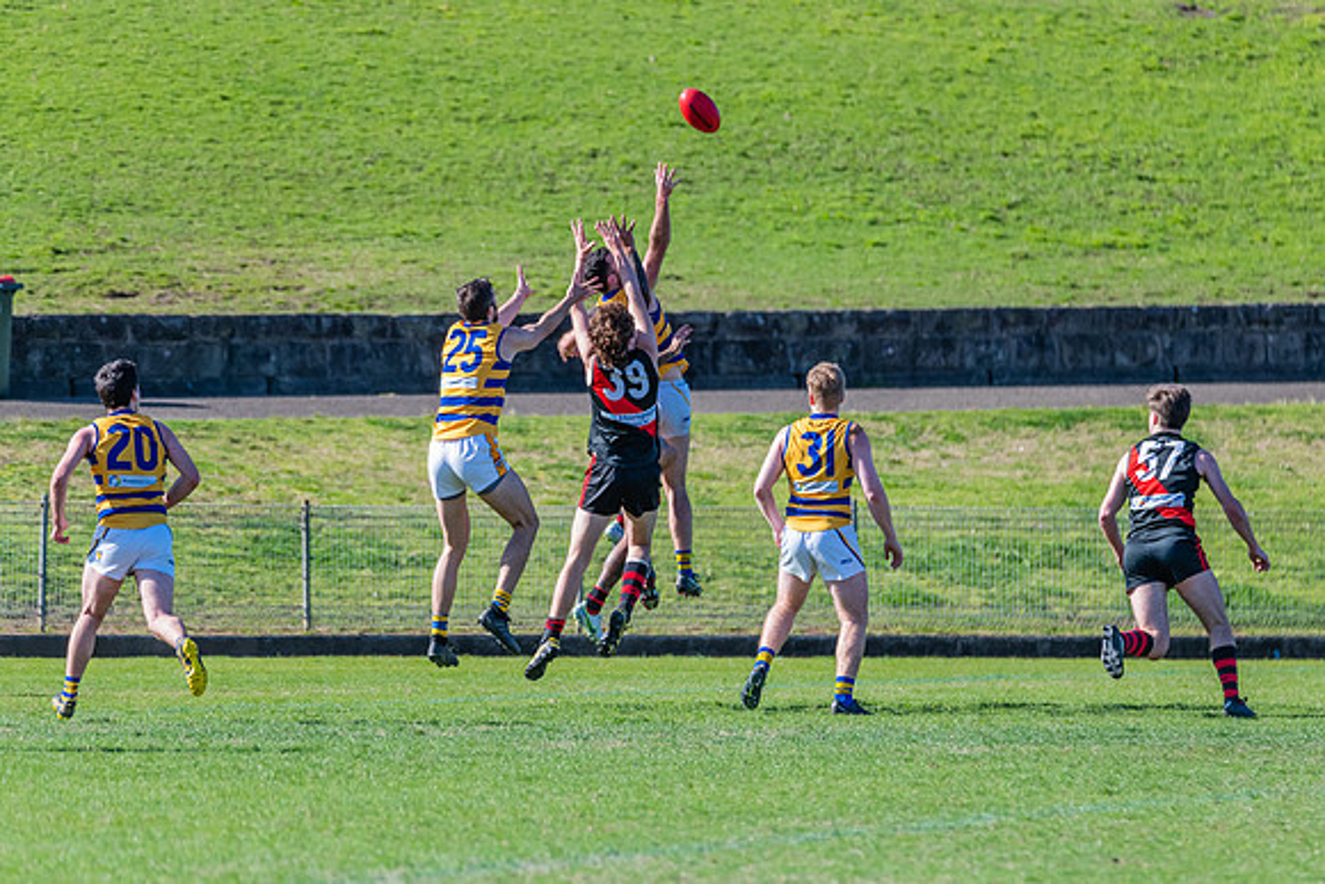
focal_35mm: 393
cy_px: 445
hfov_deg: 5.2
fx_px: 14462
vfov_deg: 3.5
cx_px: 666
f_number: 6.3
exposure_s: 1/1600
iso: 800
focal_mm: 350
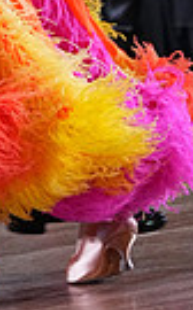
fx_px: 7404
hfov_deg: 1.5
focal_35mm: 877
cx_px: -65
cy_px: -278
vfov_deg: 2.4
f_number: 4
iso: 6400
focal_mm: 200
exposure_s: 1/400
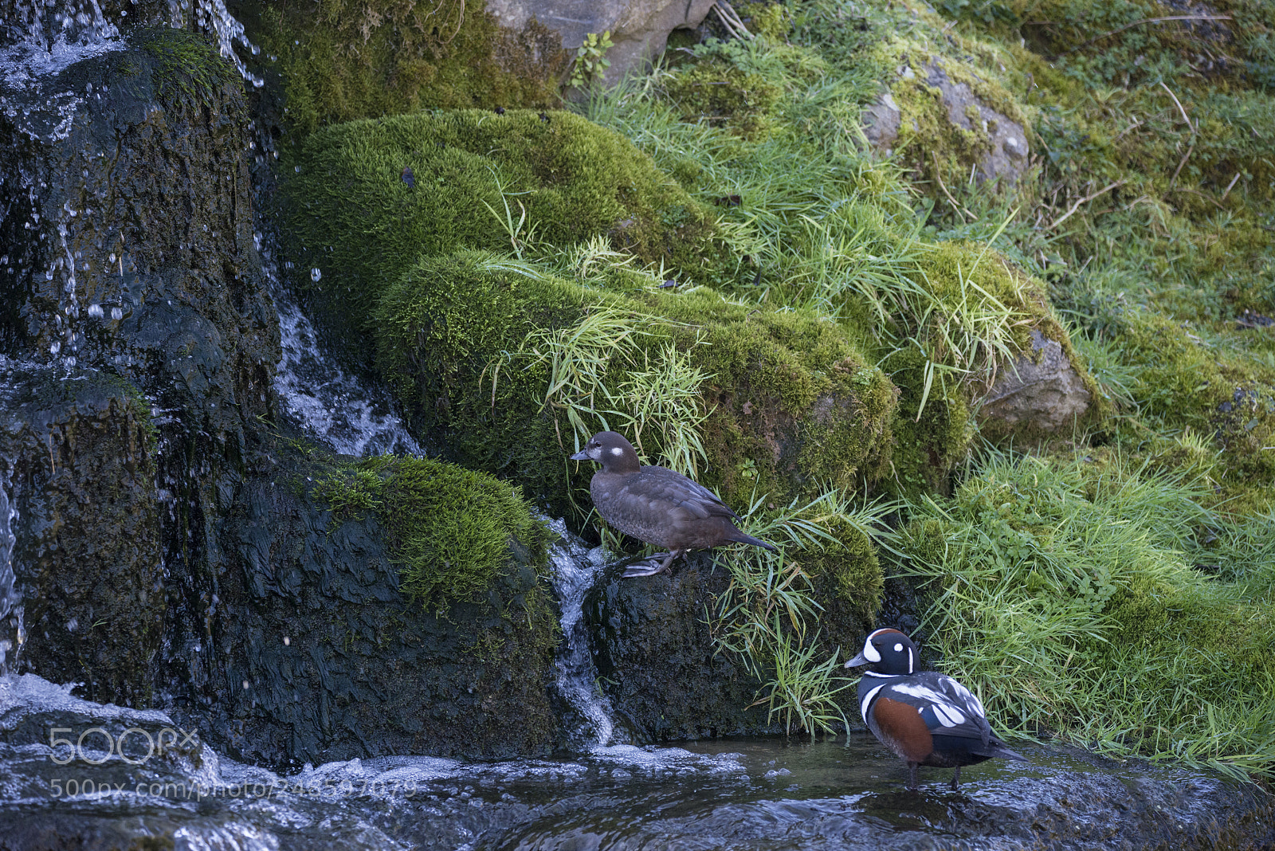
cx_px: 638
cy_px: 426
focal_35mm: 250
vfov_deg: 5.5
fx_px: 8857
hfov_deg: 8.2
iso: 2000
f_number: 5.3
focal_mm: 250
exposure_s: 1/500
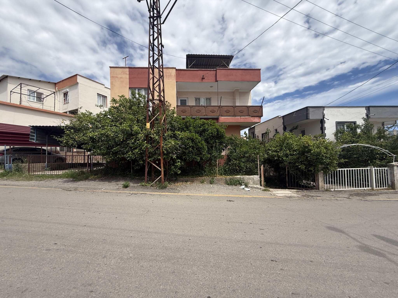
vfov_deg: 85.7
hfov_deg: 102.1
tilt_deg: +2.1
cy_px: 149
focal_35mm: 14
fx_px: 161
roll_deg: +1.5
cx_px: 199
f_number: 2.2
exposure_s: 1/1656
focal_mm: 2.22
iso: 50
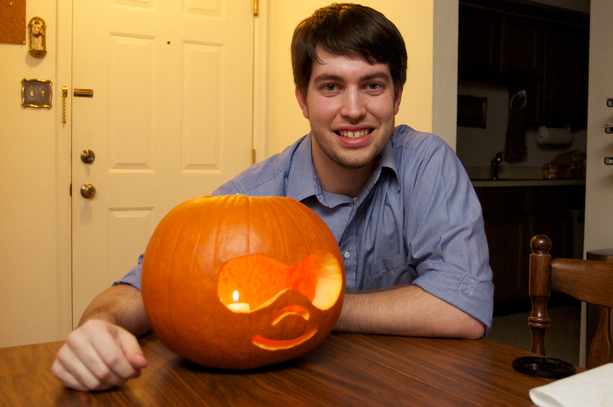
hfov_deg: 49.6
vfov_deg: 34.1
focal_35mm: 39
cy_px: 204
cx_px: 306
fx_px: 663
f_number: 4.5
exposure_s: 1/100
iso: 1600
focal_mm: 26
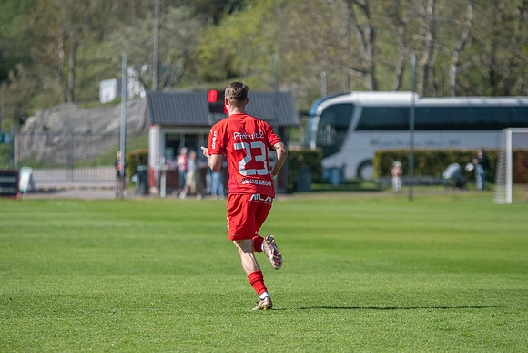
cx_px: 264
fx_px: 3301
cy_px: 176
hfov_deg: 9.1
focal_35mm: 225
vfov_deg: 6.1
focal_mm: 150
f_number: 3.2
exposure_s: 1/2000
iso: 220
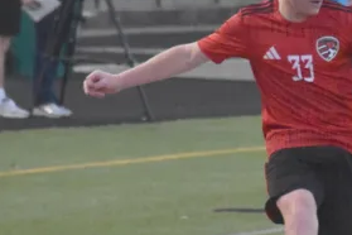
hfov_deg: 2.3
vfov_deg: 1.5
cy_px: 136
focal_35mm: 888
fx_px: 8682
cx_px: 371
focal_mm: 220
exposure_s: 1/2000
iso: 6400
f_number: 7.1
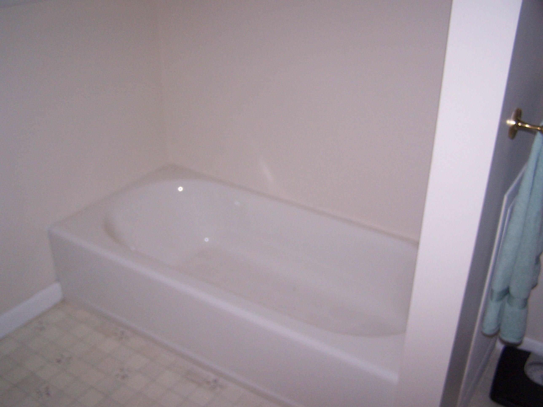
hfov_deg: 49.0
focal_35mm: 38
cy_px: 204
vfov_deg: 37.7
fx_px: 596
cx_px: 272
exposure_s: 1/60
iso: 140
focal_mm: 6.3
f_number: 2.8
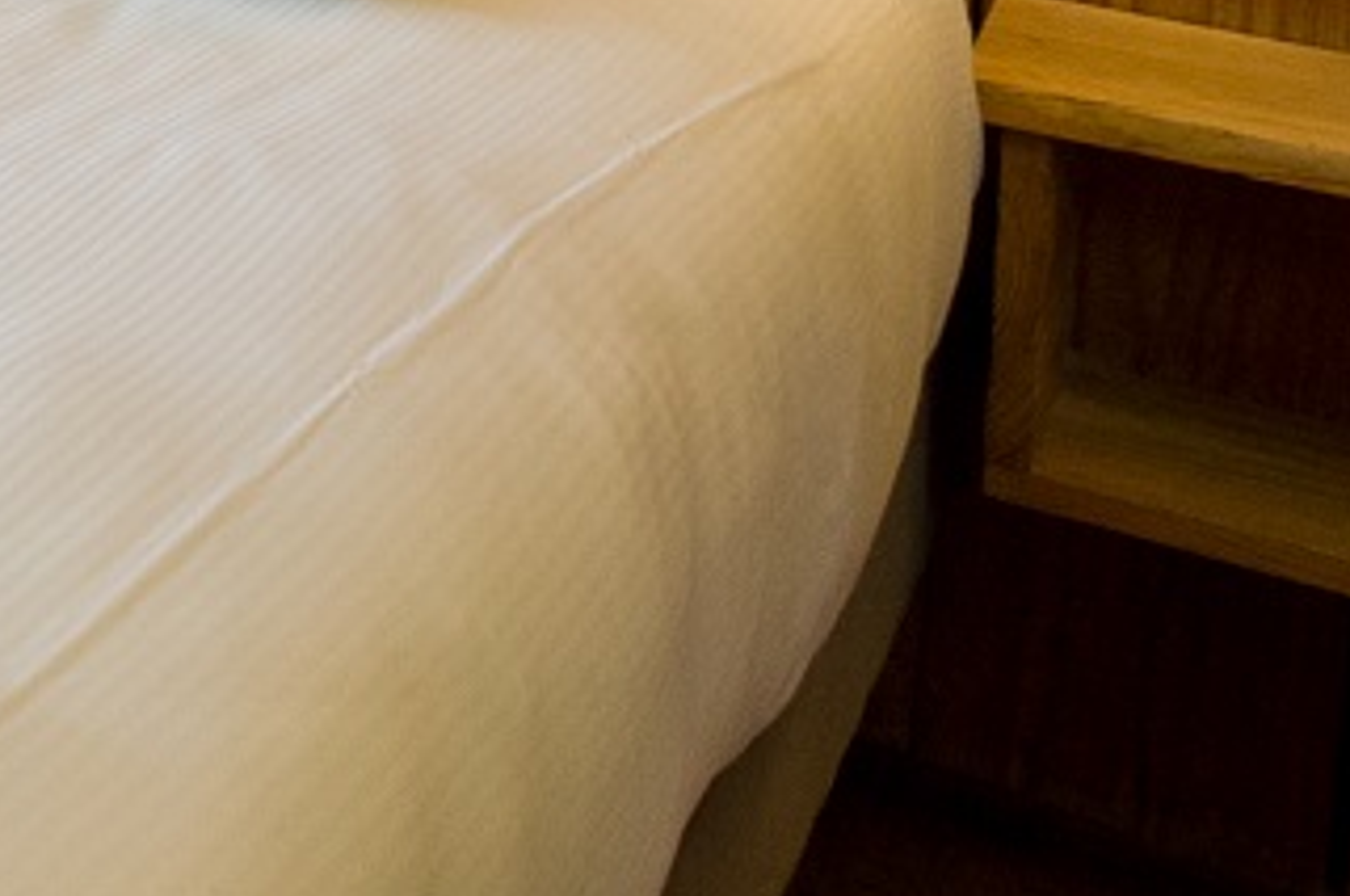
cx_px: -1274
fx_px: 2621
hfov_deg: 19.1
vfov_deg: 16.2
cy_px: -732
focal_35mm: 70
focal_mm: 10
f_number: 8
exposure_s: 1/6
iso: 640
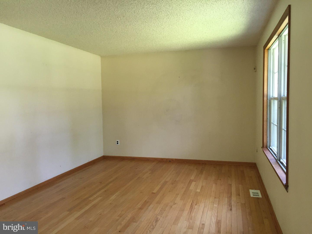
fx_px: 261
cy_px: 117
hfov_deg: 61.7
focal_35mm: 29
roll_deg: +0.3
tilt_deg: -5.9
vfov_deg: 48.2
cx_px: 156
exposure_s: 1/30
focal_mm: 4.15
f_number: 2.2
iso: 100
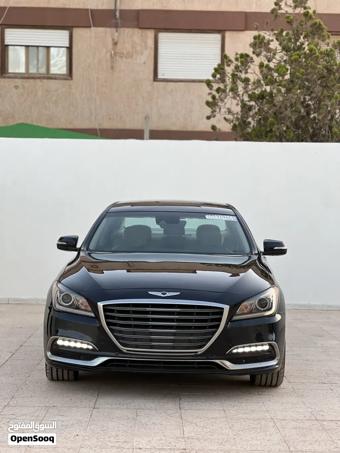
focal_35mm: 77
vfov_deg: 25.3
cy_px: 226
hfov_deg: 19.1
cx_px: 170
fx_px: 1008
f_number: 2.8
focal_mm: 9
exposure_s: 1/121
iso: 64
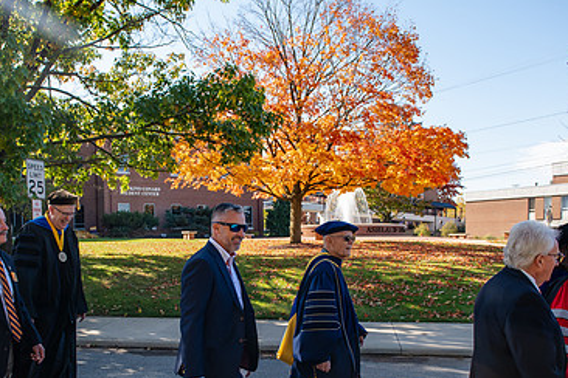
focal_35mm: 38
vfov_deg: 34.4
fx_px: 600
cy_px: 278
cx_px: 222
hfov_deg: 50.3
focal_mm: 24
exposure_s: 1/400
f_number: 4
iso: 160
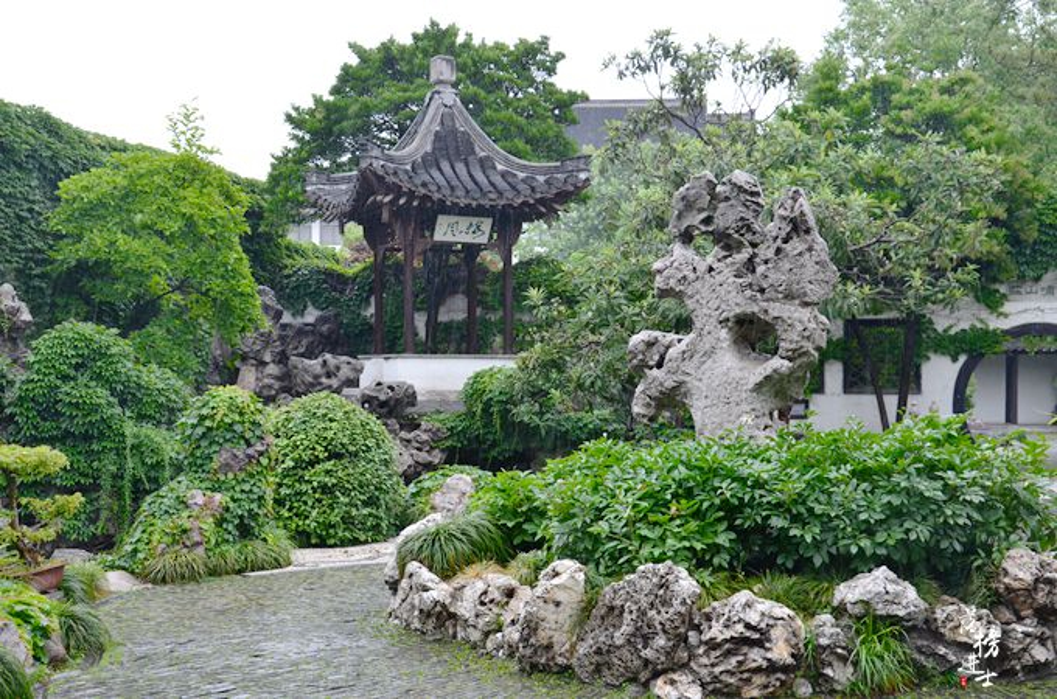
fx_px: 1406
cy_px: 350
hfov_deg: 41.2
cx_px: 528
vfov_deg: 27.9
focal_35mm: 48
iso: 400
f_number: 9
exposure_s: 1/100
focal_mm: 32
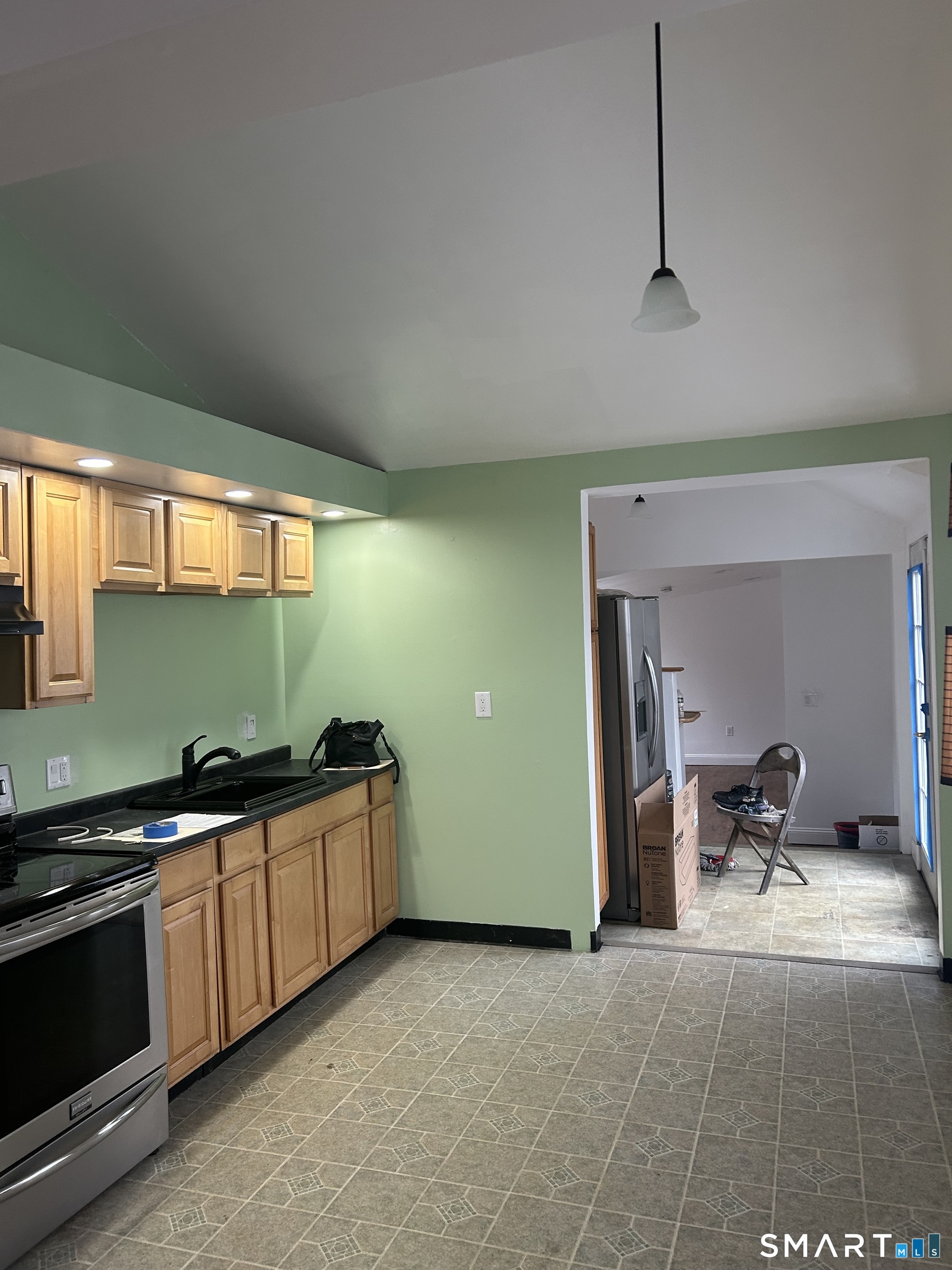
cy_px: 635
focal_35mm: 26
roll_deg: +3.2
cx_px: 476
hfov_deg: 53.1
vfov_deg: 67.3
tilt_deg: +4.0
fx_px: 953
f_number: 1.5
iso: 125
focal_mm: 5.7
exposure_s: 1/120
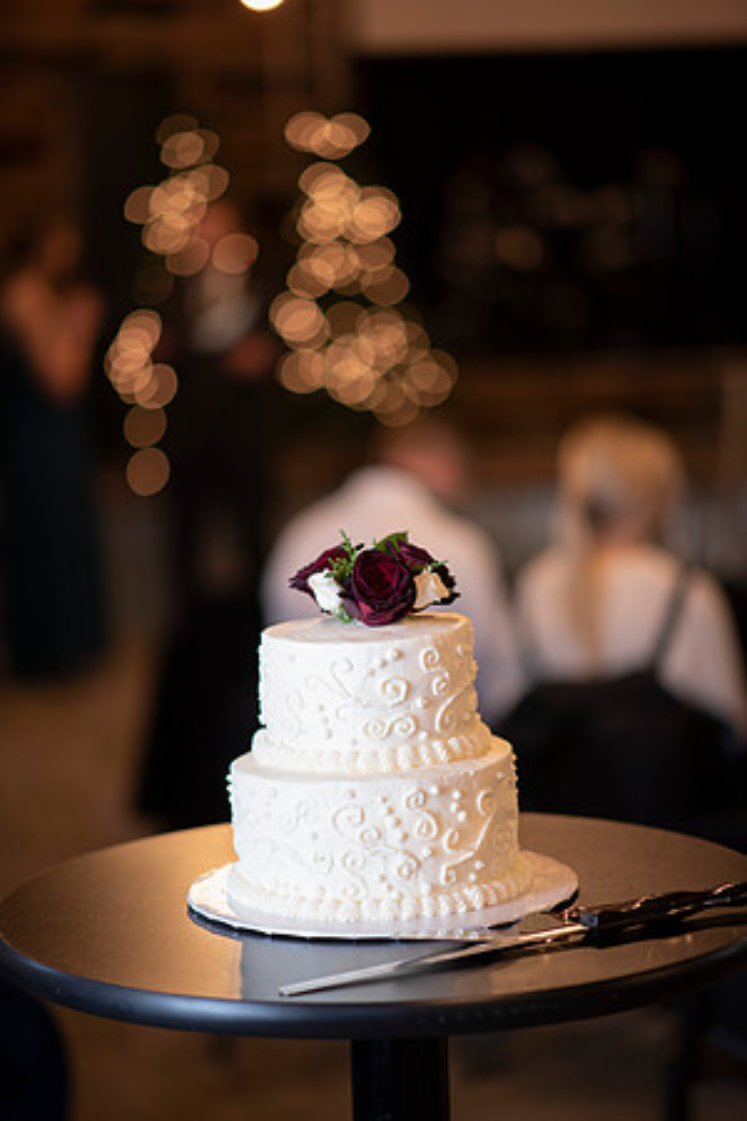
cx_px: 374
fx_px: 2645
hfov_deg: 16.1
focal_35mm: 85
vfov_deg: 23.9
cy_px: 560
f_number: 1.8
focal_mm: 85
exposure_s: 1/200
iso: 1000
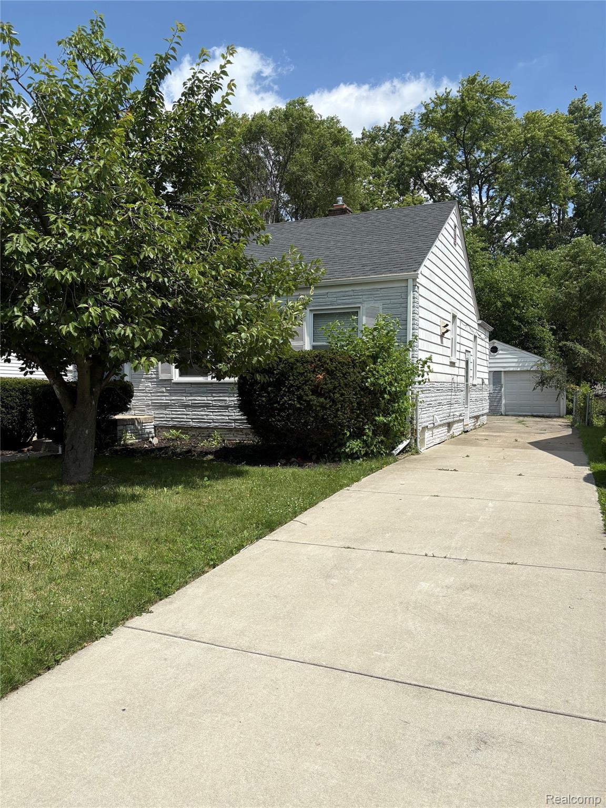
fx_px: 607
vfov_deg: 67.3
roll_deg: +0.0
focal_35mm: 26
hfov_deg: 53.1
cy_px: 404
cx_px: 303
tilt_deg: -1.0
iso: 50
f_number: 1.6
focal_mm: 5.96
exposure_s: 1/4950
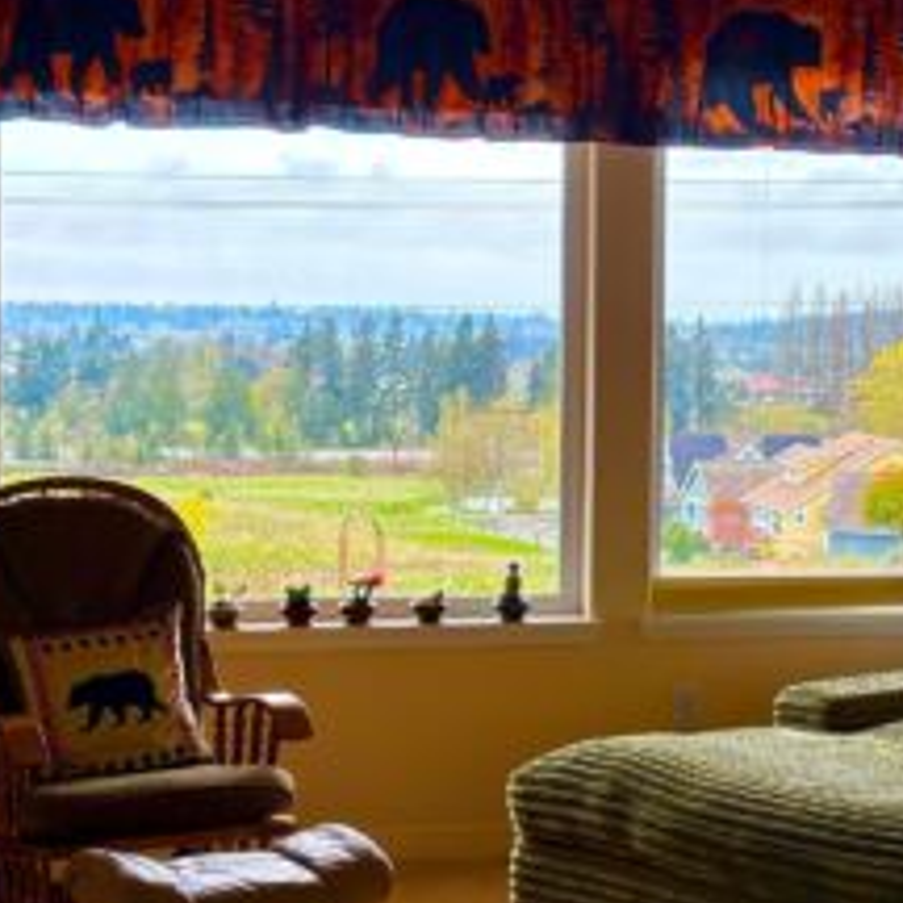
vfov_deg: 20.4
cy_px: 393
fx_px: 2509
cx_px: 773
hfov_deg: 20.1
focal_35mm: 85
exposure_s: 1/86
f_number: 1.6
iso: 50
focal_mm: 5.96
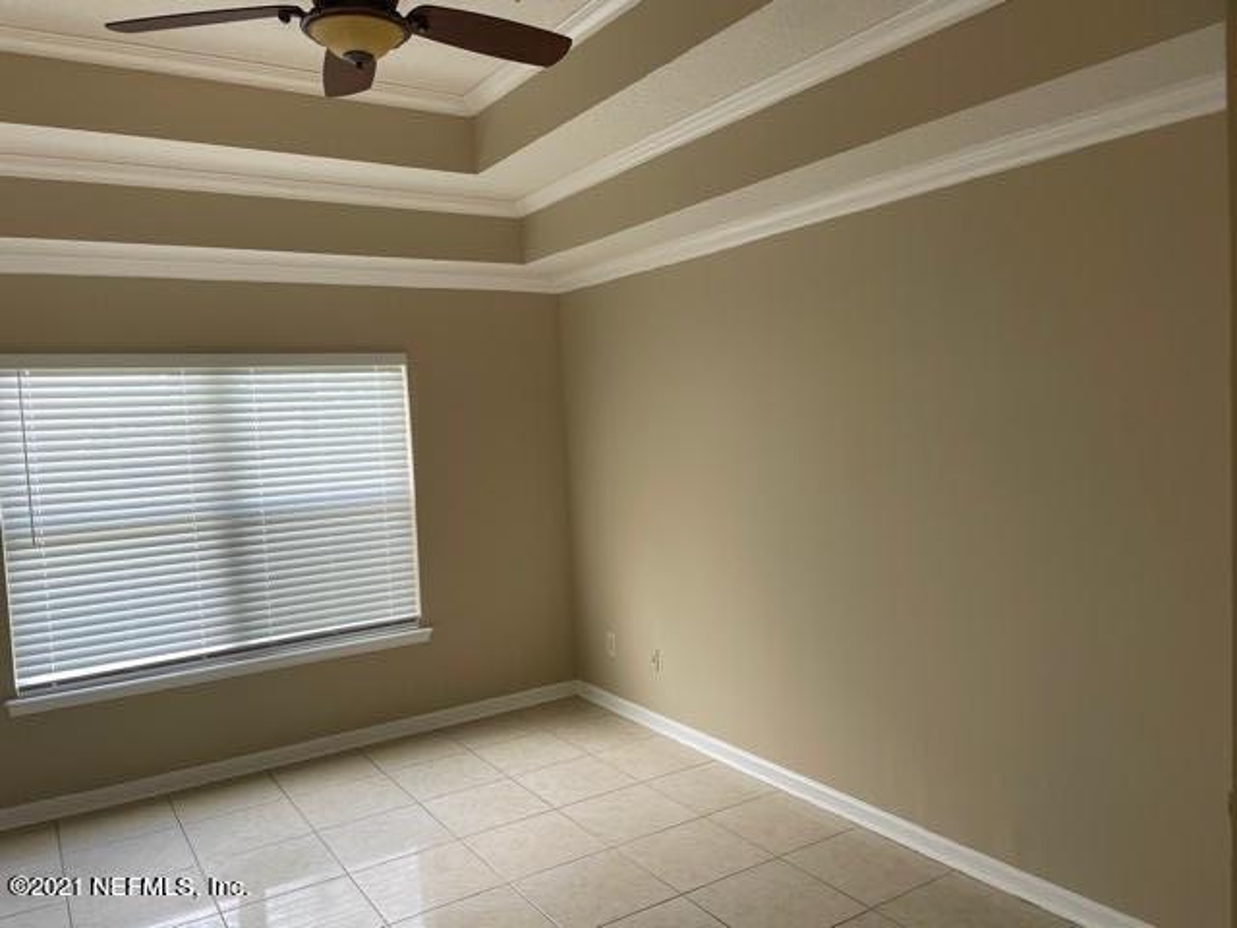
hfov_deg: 67.3
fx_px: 929
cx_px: 618
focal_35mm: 26
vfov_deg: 53.1
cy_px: 464
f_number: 1.6
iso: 64
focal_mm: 4.2
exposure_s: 1/121
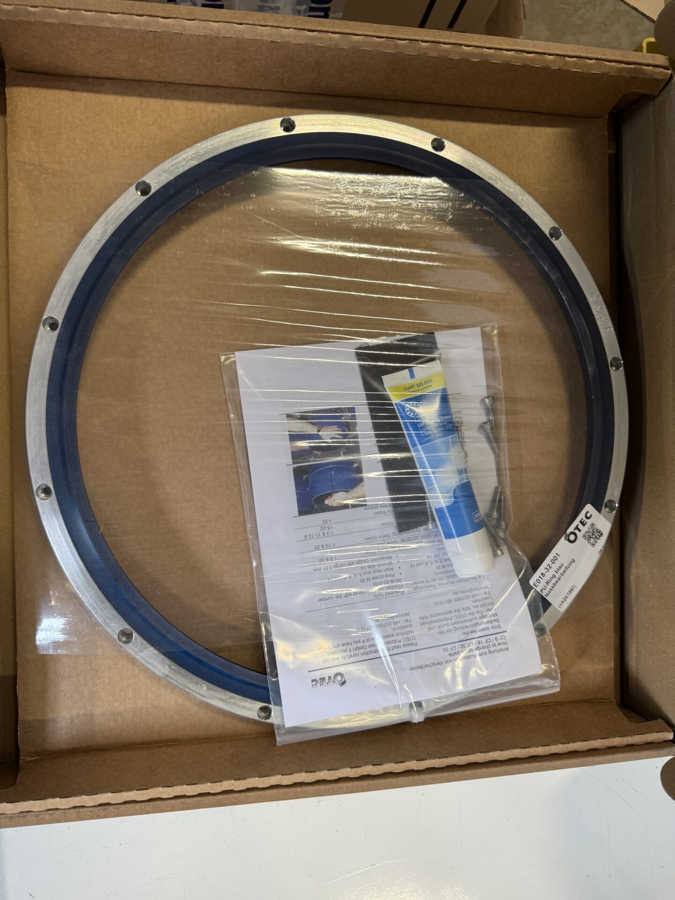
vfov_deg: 71.6
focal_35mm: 24
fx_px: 624
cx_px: 338
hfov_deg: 56.8
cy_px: 450
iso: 125
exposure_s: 1/50
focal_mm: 6.76
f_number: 1.78
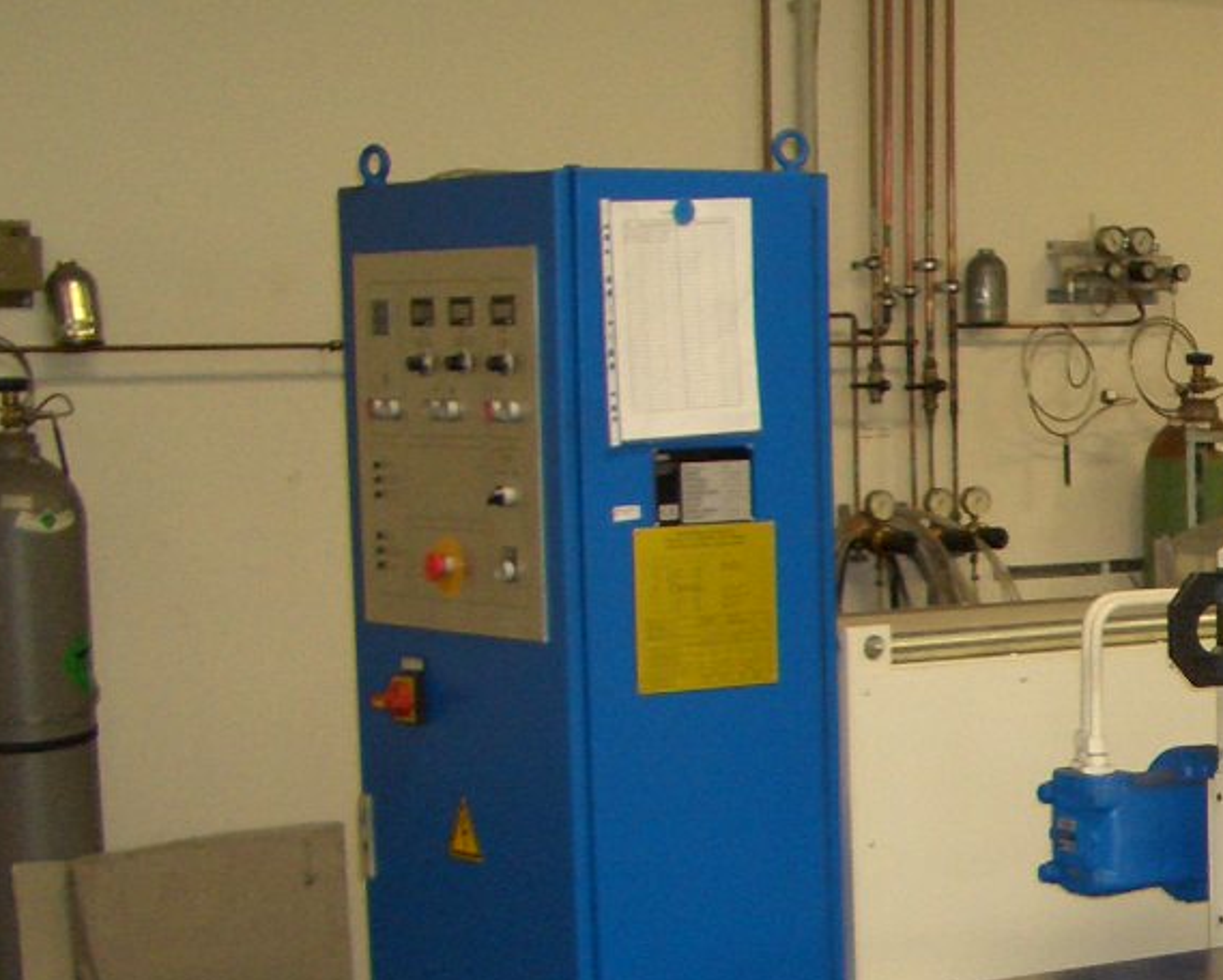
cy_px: 838
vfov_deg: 15.9
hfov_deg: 18.3
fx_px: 3477
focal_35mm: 96
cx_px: 1664
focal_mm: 5.8
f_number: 2.6
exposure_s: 1/60
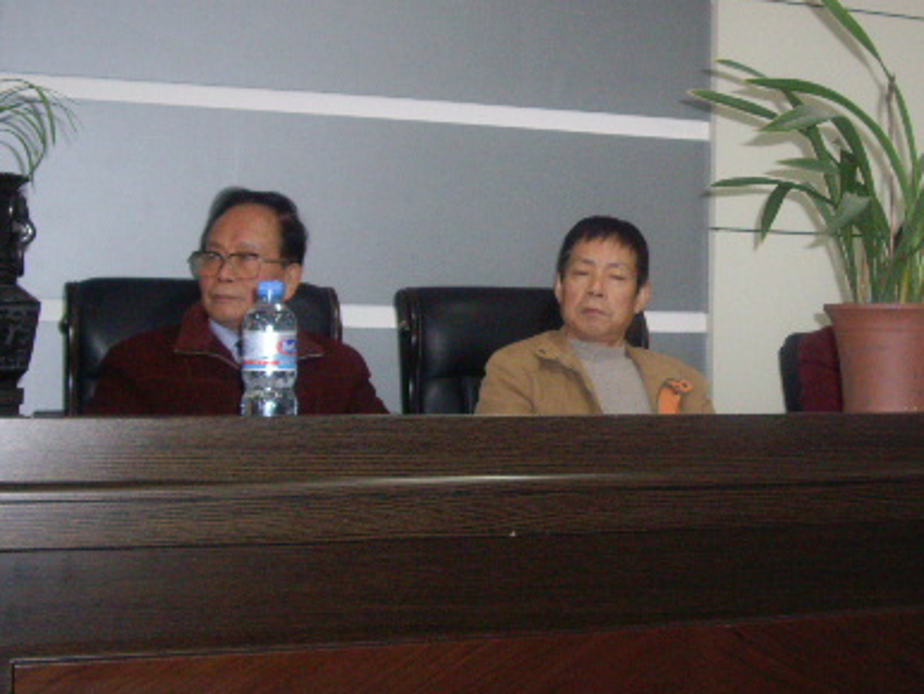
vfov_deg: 23.3
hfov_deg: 30.2
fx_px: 1683
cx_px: 694
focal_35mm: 63
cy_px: 302
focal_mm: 7.9
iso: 400
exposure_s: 1/40
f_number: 2.8
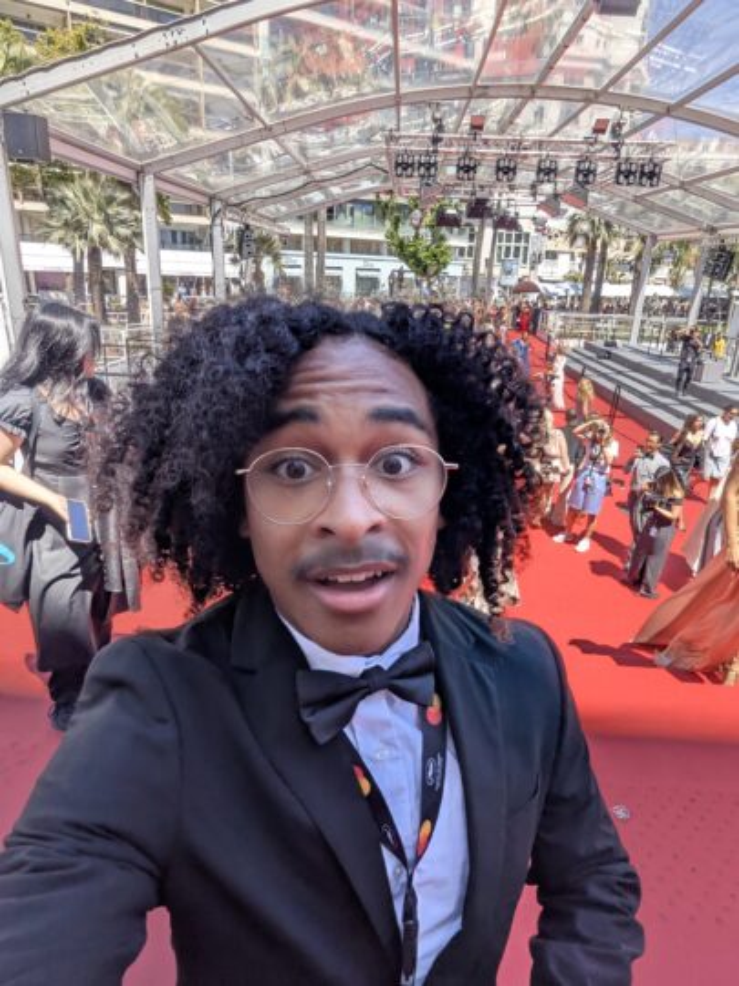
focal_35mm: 21
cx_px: 370
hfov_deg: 63.4
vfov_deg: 79.0
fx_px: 598
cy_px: 493
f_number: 2.2
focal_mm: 2.74
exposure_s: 1/734
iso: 38
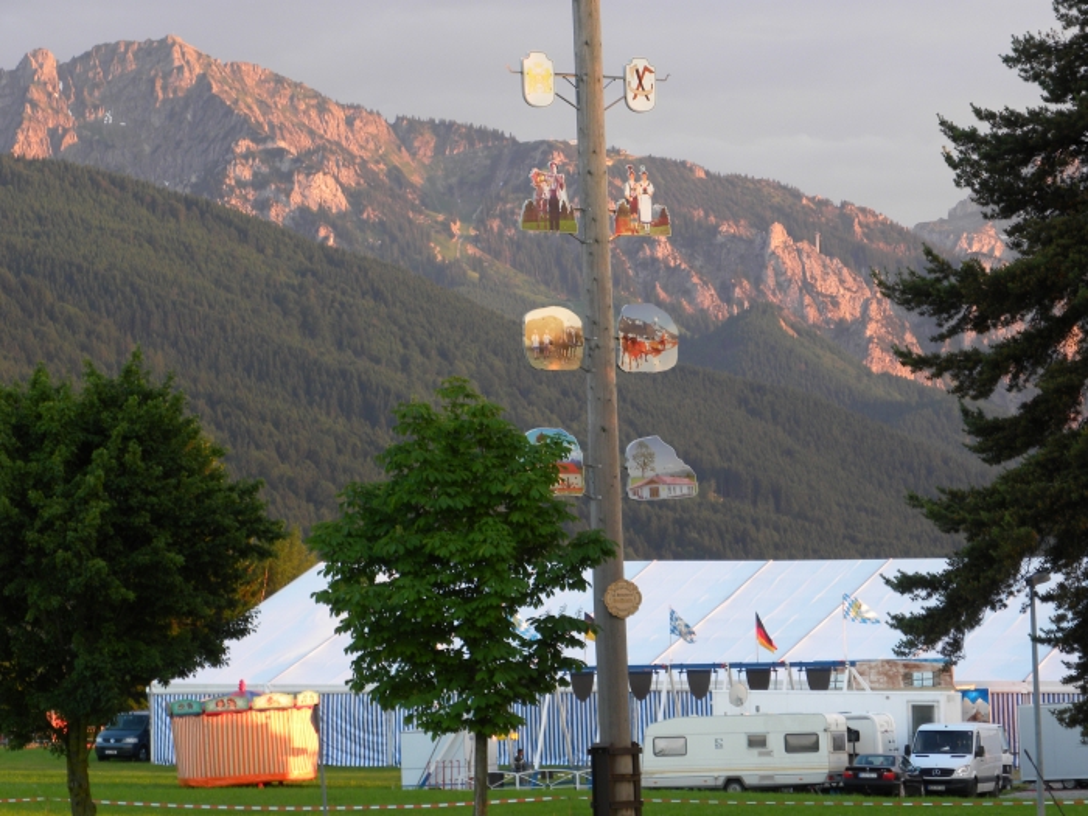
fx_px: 5092
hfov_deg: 12.2
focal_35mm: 162
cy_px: 408
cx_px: 544
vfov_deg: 9.2
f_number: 4.5
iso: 64
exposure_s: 1/19.4
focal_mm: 28.8
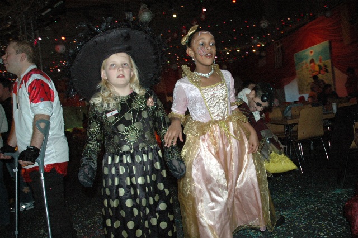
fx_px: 268
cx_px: 179
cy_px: 119
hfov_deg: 67.4
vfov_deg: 47.9
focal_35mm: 27
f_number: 5
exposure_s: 1/60
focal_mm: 18
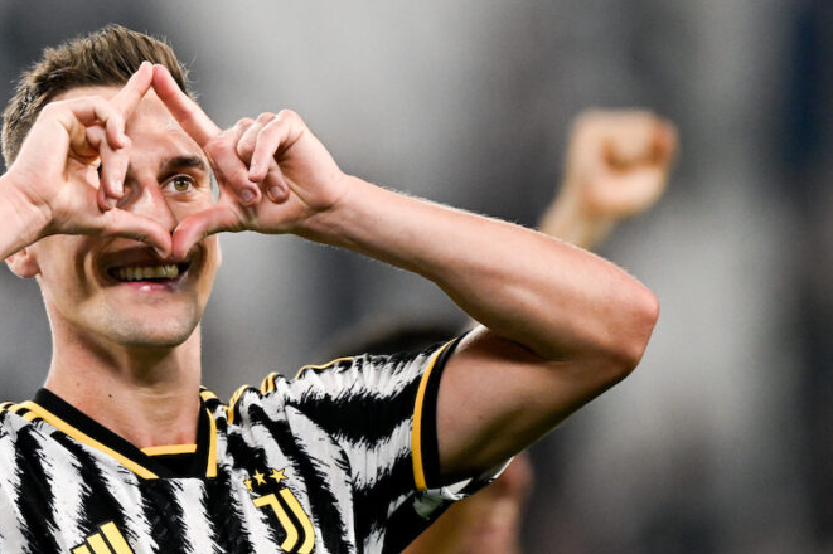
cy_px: 340
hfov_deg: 2.4
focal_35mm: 868
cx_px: 289
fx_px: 20074
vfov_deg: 1.6
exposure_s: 1/1250
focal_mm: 560
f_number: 4
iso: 2500
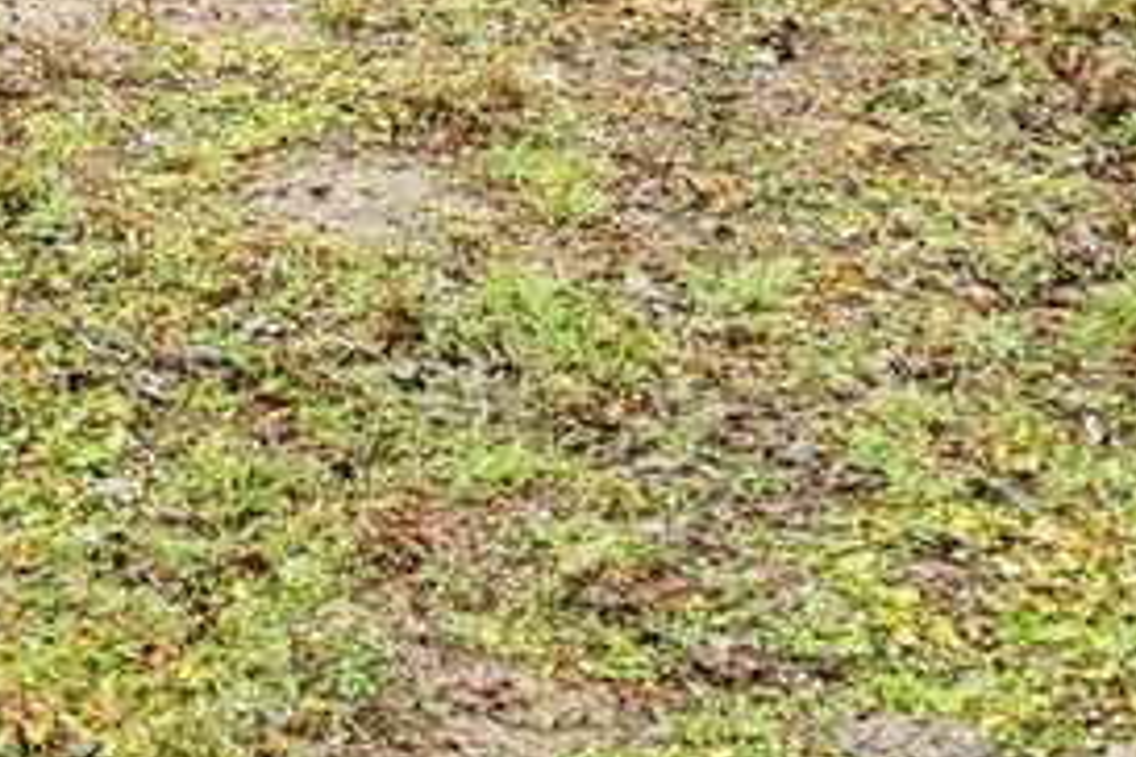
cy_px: -1474
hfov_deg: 13.3
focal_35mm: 135
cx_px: -1044
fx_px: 4260
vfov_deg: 8.6
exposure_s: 1/60
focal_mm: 18
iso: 320
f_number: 7.1
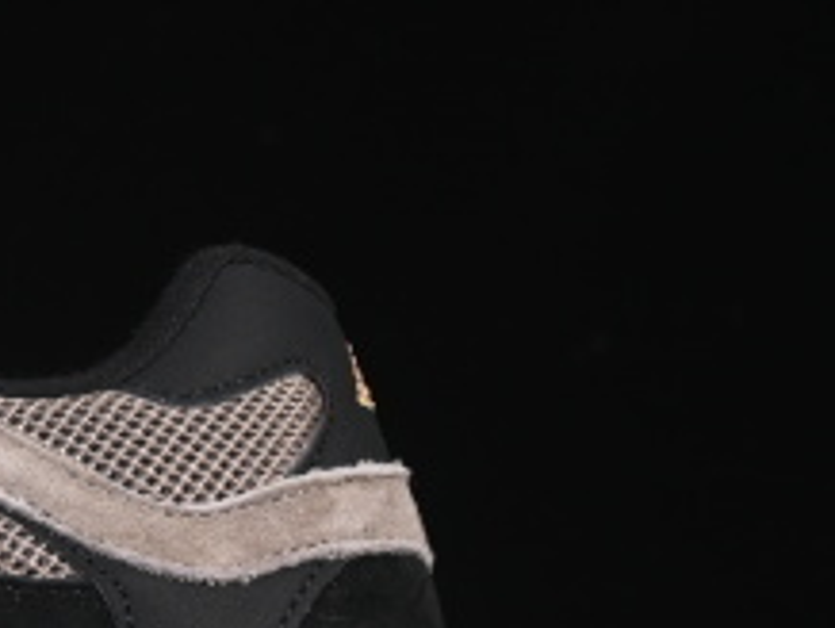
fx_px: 6375
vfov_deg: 5.6
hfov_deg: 7.3
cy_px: 469
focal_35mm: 264
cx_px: -483
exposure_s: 1/125
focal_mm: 50
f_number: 7.1
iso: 160
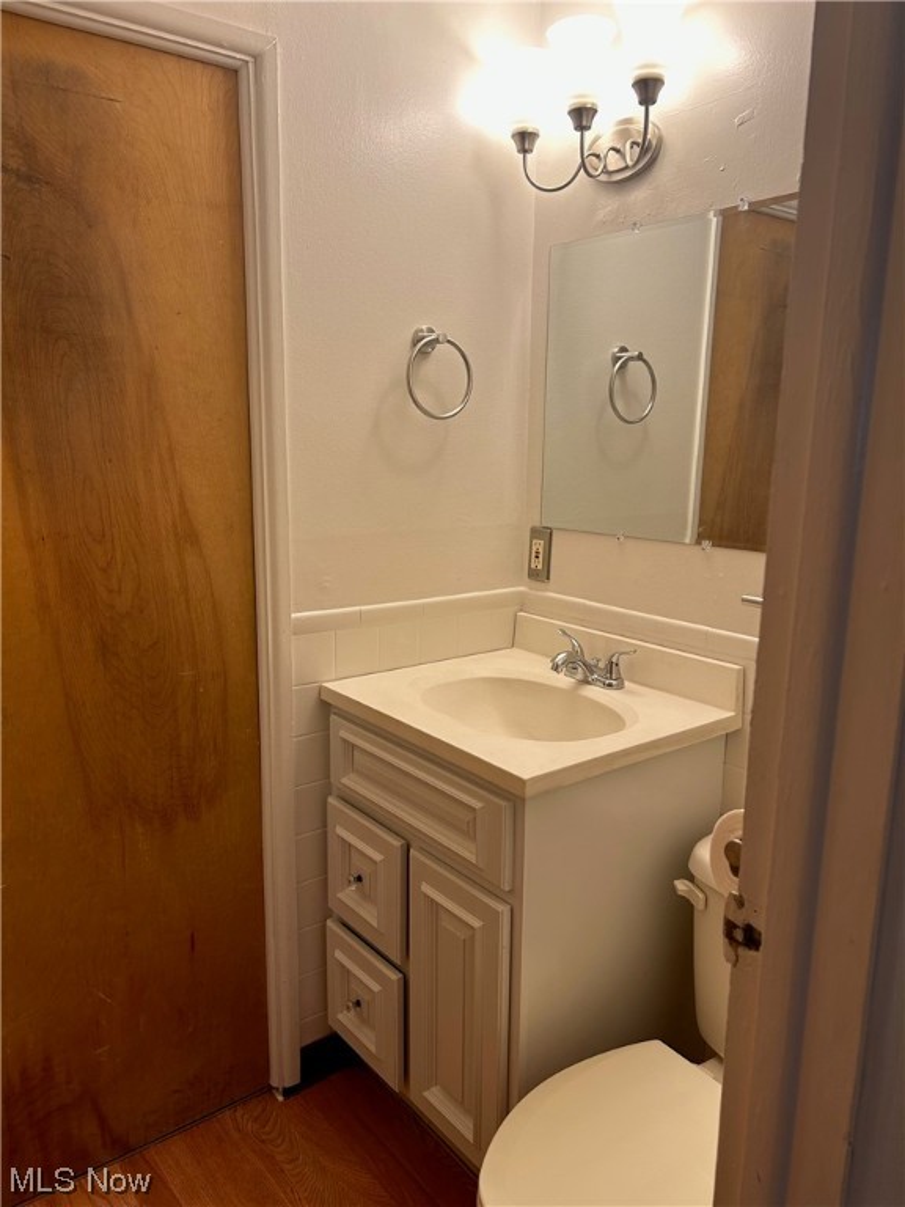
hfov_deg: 53.1
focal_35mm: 26
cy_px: 604
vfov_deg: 67.3
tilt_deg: -10.7
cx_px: 452
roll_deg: -1.0
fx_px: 906
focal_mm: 5.7
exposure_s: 1/120
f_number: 1.5
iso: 64
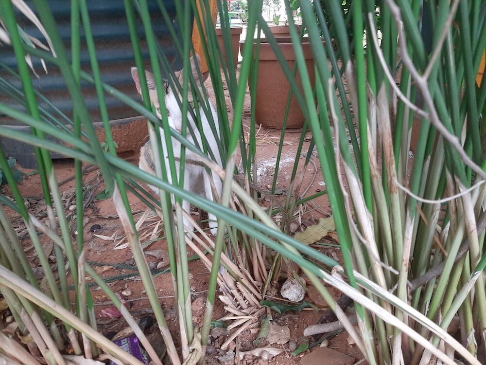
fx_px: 365
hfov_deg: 67.3
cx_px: 243
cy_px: 182
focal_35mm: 26
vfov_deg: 53.1
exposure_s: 1/60
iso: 160
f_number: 1.7
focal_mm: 3.93
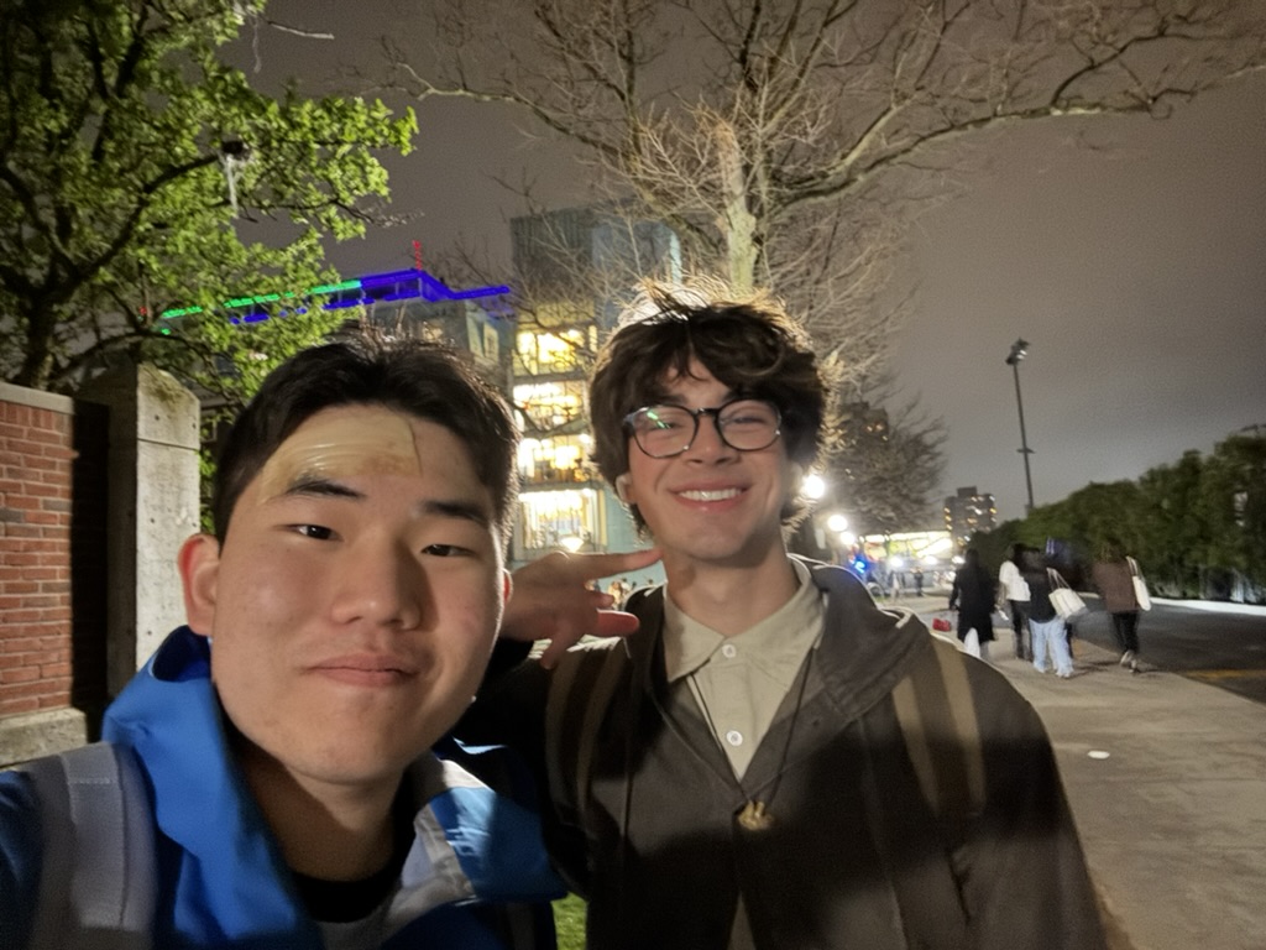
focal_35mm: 23
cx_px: 633
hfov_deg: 73.9
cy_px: 475
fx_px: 841
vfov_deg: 58.9
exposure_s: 1/8
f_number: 1.9
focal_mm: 2.69
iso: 1000
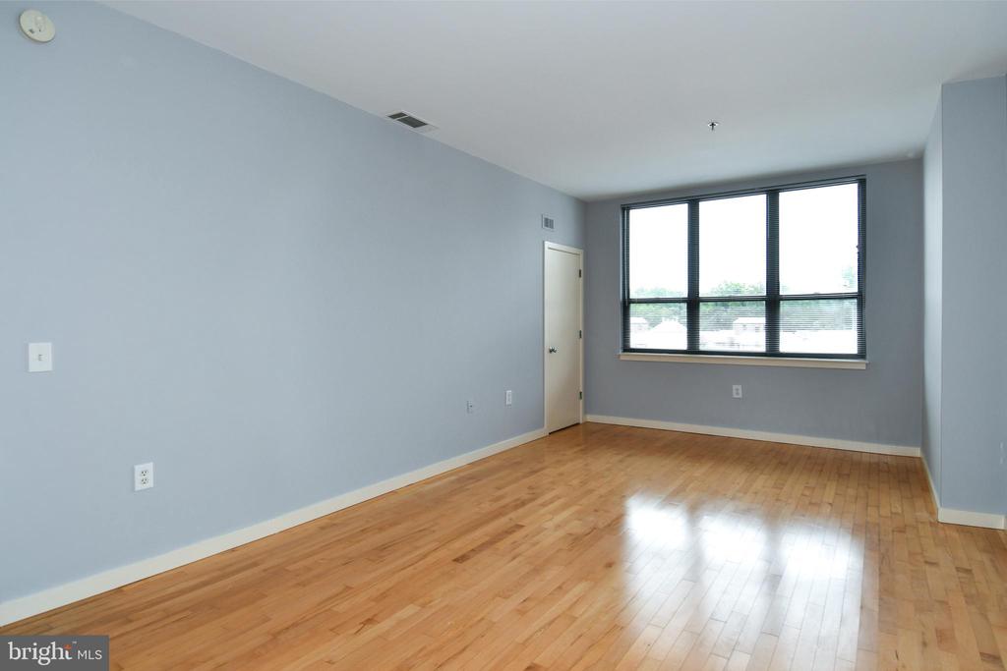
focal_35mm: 18
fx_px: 504
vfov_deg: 67.4
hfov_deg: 90.0
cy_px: 336
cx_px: 504
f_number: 5.6
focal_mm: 12
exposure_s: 1/125
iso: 200
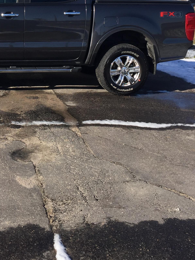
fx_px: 443
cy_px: 31
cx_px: 21
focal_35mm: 59
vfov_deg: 31.3
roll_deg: -1.2
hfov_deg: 24.1
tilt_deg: -5.5
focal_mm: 4.15
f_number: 2.2
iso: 32
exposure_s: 1/1582
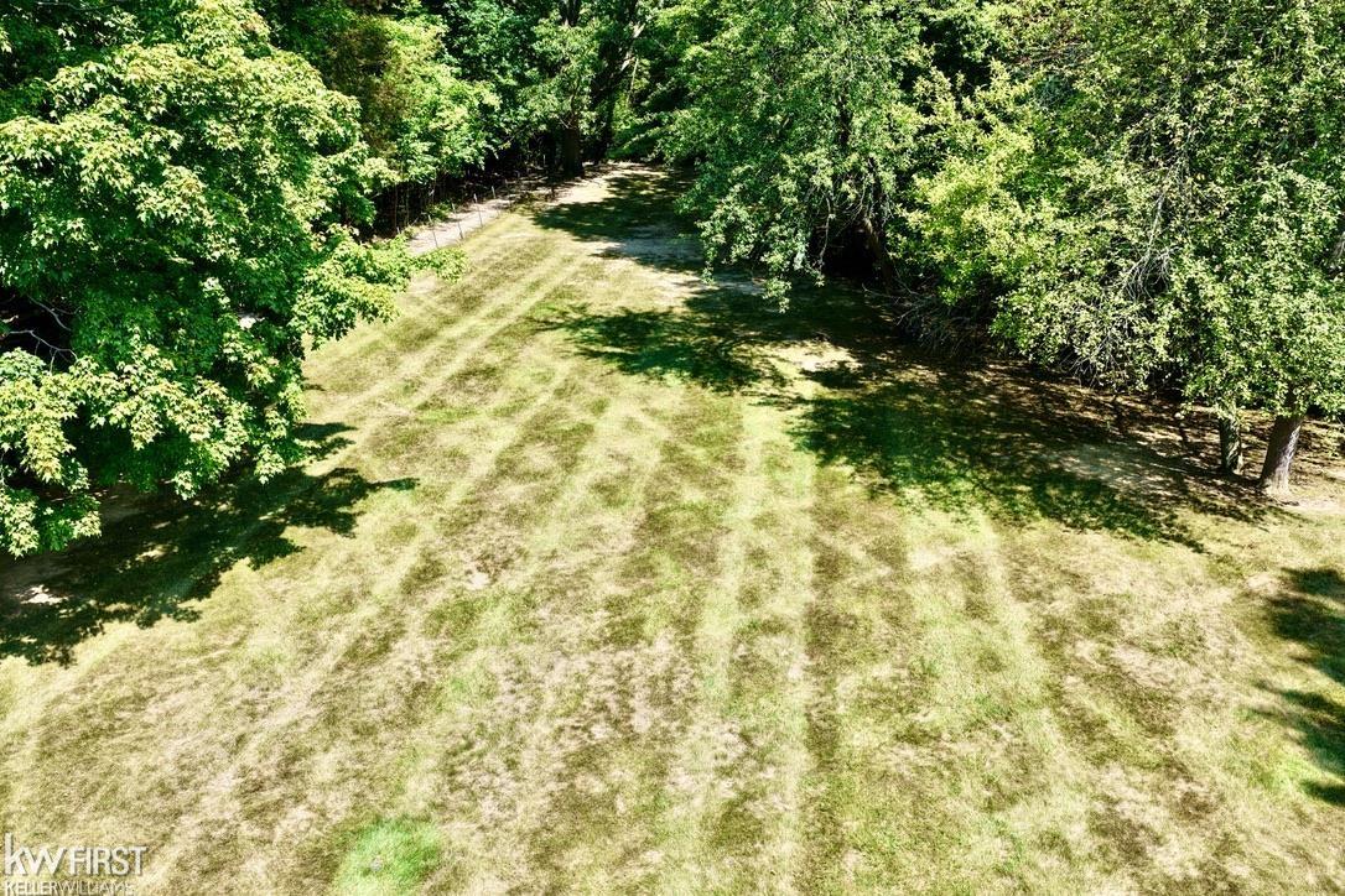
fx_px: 1046
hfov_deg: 65.5
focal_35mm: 28
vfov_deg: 46.4
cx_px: 672
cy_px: 448
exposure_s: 1/500
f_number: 2.8
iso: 100
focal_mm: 14.45
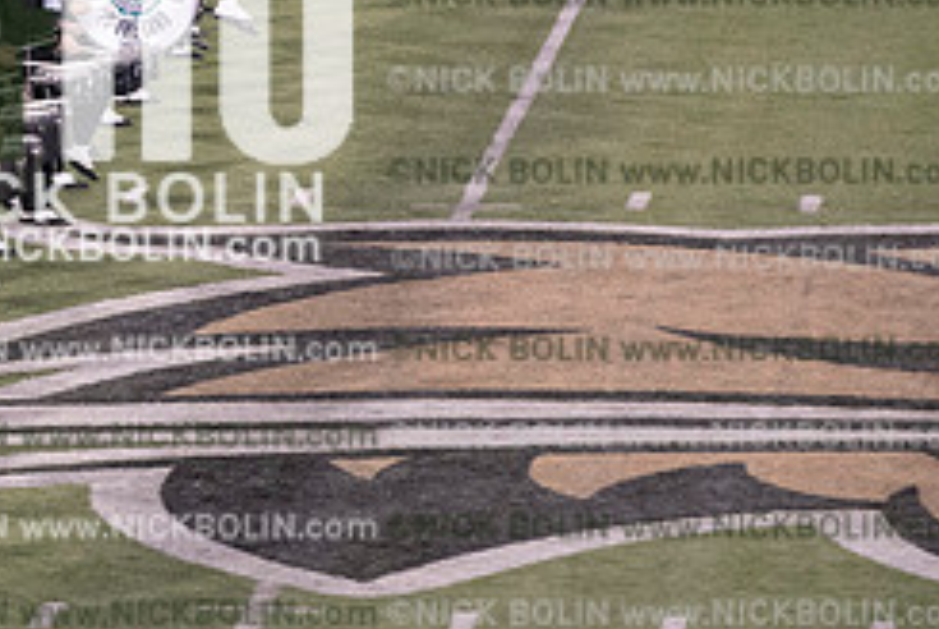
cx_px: 80
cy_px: 82
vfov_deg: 2.9
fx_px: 12352
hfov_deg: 4.3
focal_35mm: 473
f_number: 3.2
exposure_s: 1/1250
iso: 5000
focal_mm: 200
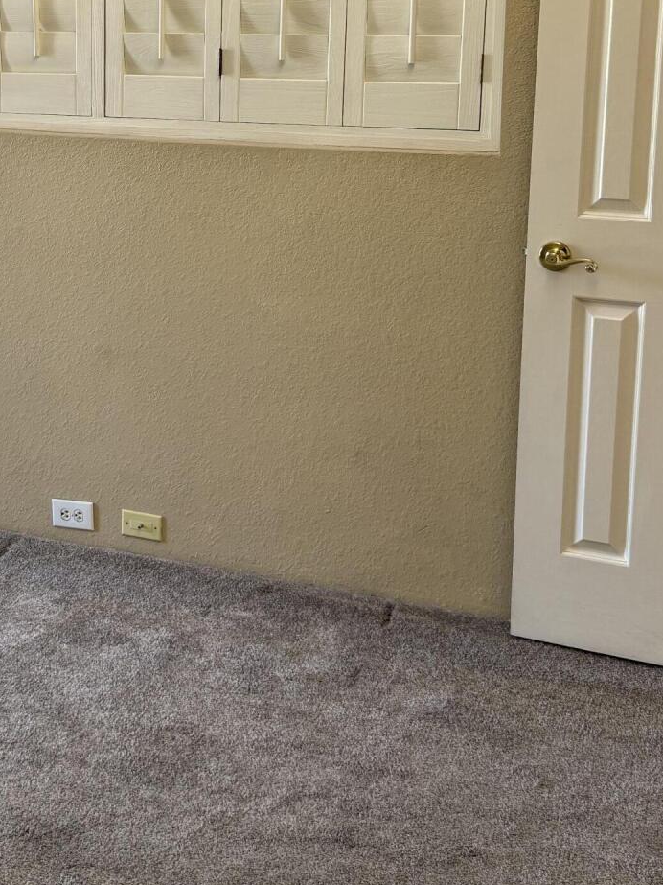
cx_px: 147
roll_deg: -0.2
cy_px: 215
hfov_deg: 27.5
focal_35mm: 52
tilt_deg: -7.3
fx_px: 1328
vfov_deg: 35.9
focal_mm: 6.76
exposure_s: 1/121
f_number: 1.78
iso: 100
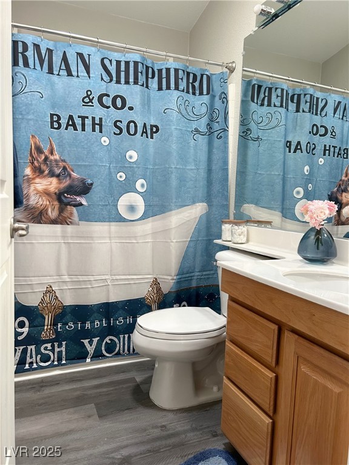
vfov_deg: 67.3
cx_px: 174
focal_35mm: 26
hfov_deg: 53.1
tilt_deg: -6.0
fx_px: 350
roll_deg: -1.9
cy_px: 232
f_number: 1.5
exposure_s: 1/60
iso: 200
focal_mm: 5.7
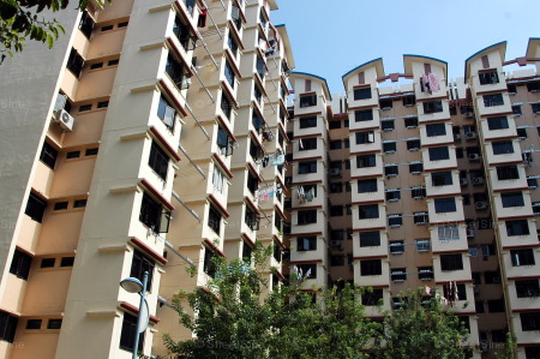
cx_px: 284
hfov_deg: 57.2
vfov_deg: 39.8
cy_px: 198
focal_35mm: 33
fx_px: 494
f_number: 7.1
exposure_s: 1/400
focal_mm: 18
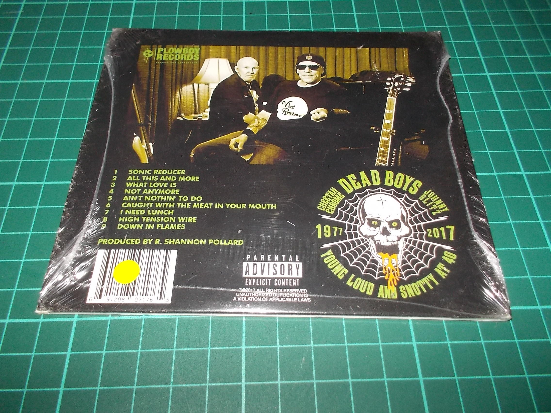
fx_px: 462
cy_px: 206
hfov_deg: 61.7
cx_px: 276
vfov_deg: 48.2
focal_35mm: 29
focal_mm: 4.1
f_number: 3.3
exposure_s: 1/30
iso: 200
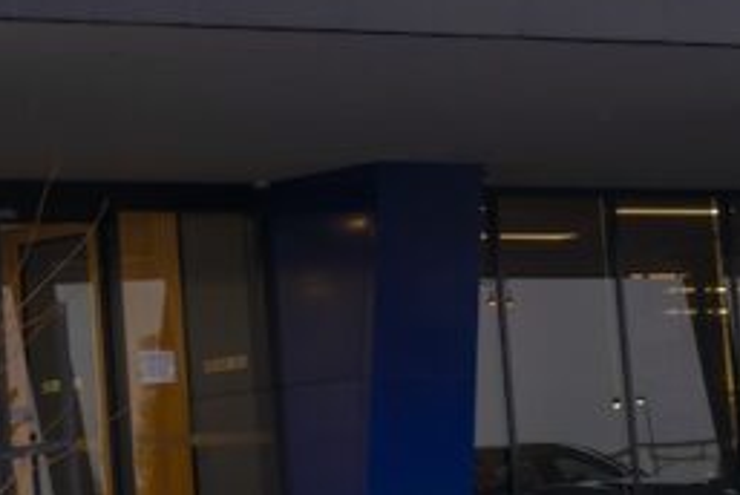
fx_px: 4095
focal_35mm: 199
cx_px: -6
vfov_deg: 6.8
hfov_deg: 10.2
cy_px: -209
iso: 125
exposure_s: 1/20
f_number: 4
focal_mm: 50
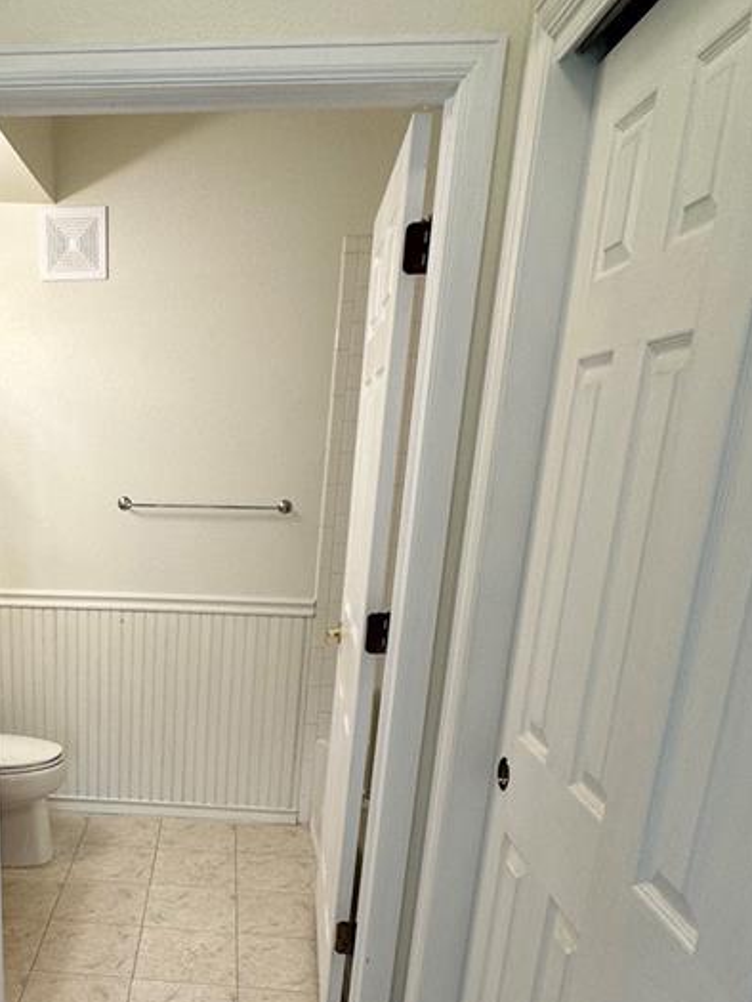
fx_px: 927
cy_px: 741
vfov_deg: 54.4
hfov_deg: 41.7
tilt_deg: -18.1
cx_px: 122
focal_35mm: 32
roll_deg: -1.8
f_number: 2.2
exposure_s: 1/120
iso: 80
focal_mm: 2.22
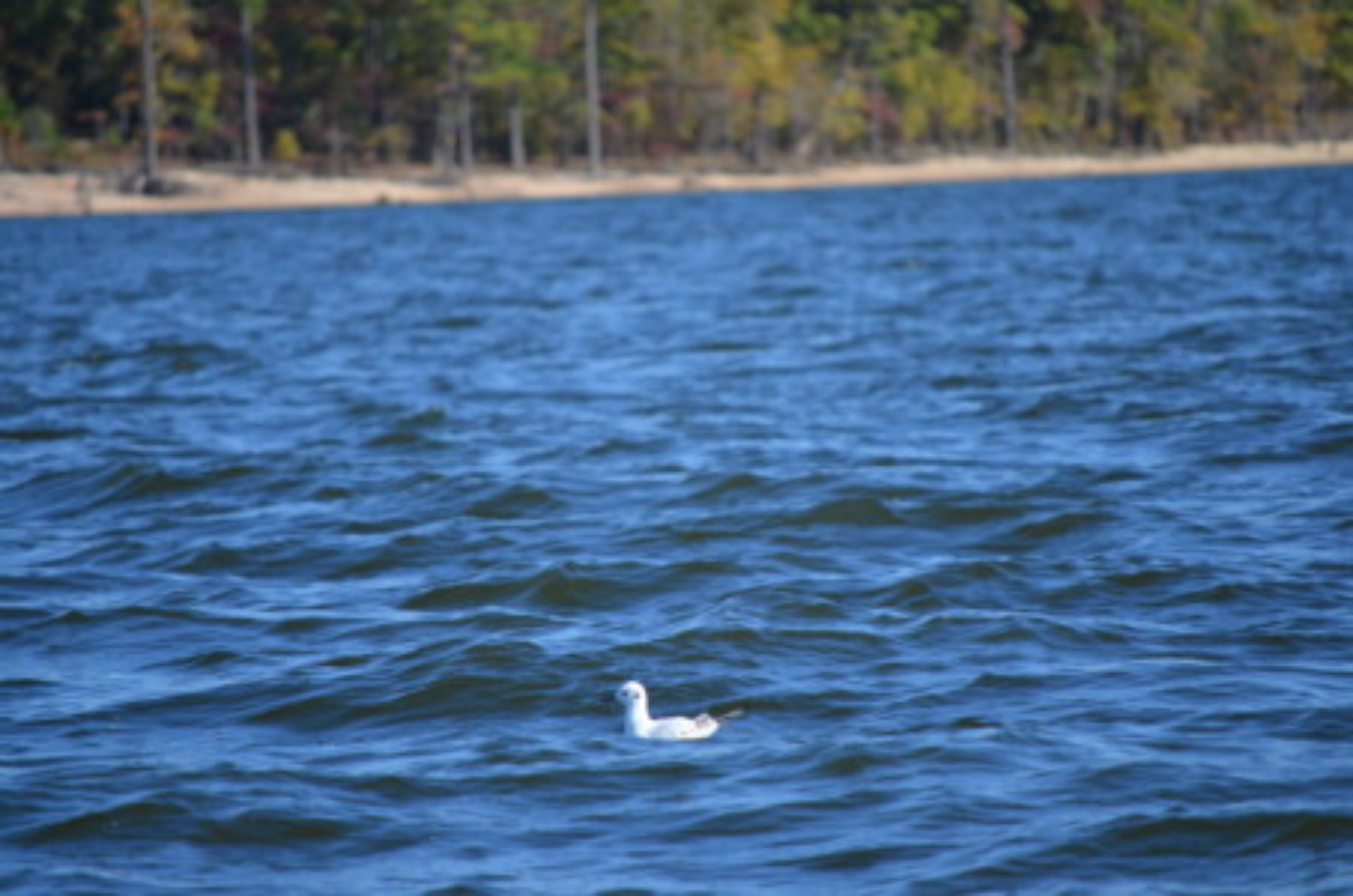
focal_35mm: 300
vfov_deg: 4.6
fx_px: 11251
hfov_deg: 6.9
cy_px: 448
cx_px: 676
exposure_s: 1/640
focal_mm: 200
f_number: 6.3
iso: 200
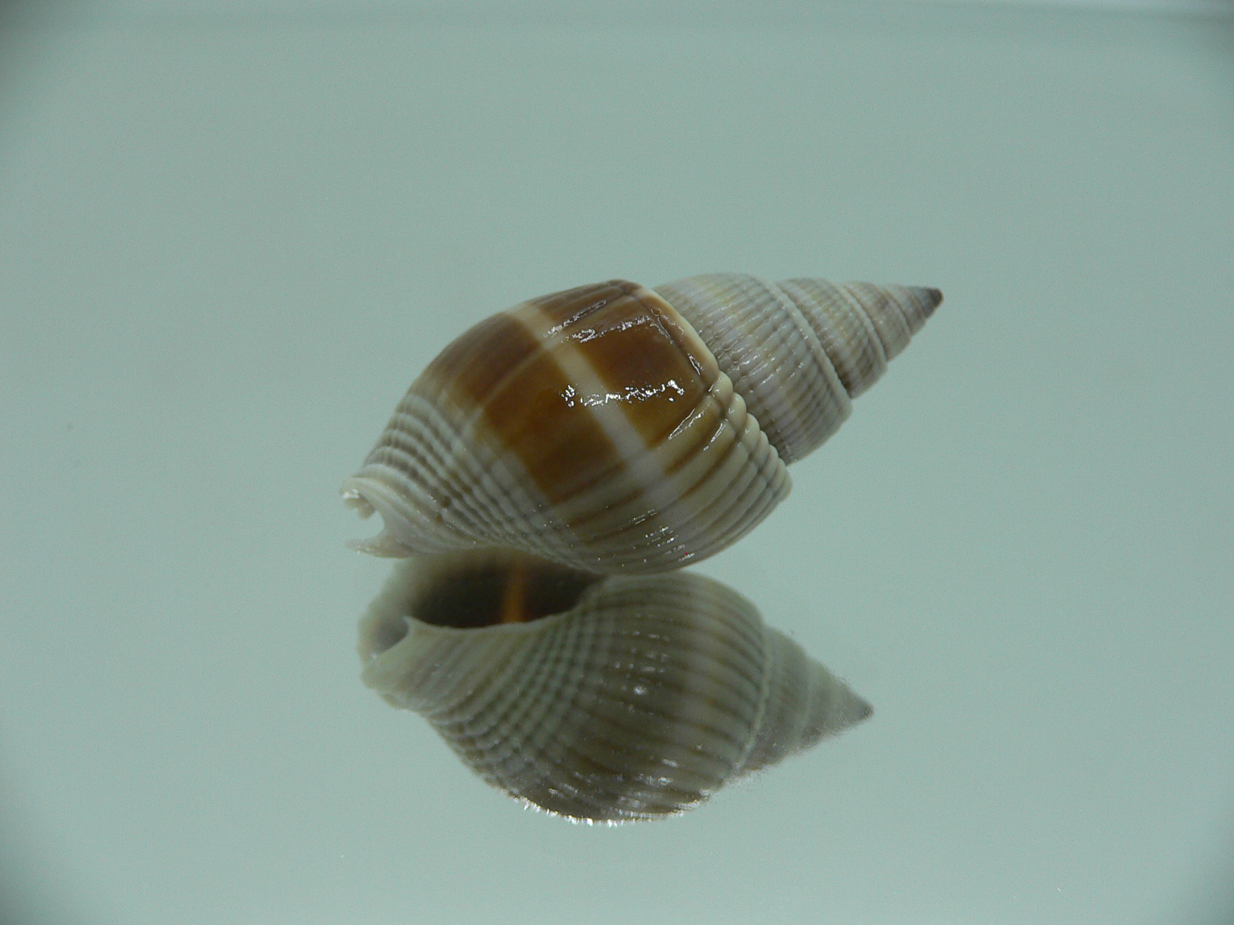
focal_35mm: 35
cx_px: 617
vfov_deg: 40.7
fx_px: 1248
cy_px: 462
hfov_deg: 52.6
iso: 80
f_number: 2.8
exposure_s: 1/60
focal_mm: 4.6
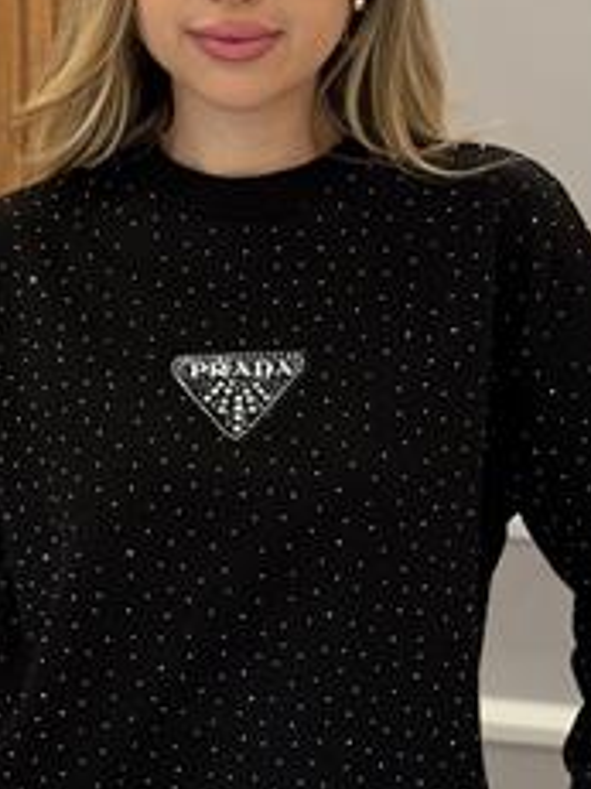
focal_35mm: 108
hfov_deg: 13.7
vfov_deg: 18.2
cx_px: 270
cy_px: 540
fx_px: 2461
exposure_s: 1/114
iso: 160
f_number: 1.78
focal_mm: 6.76
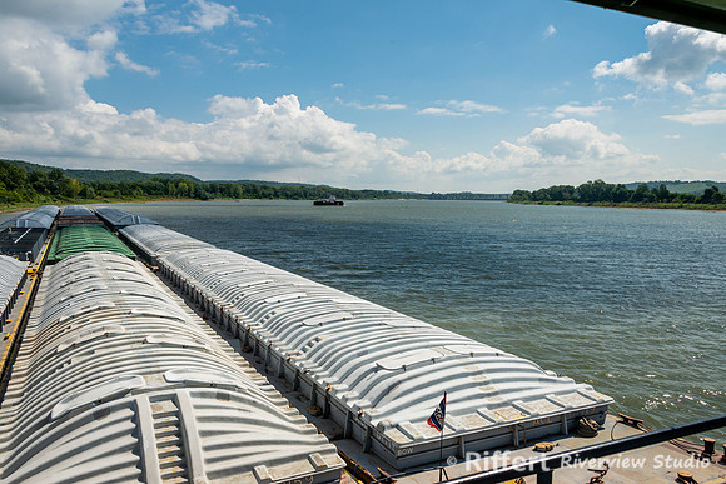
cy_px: 242
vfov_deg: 45.5
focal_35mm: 29
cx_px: 363
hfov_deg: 64.2
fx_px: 578
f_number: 10
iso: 100
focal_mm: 28
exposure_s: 1/320
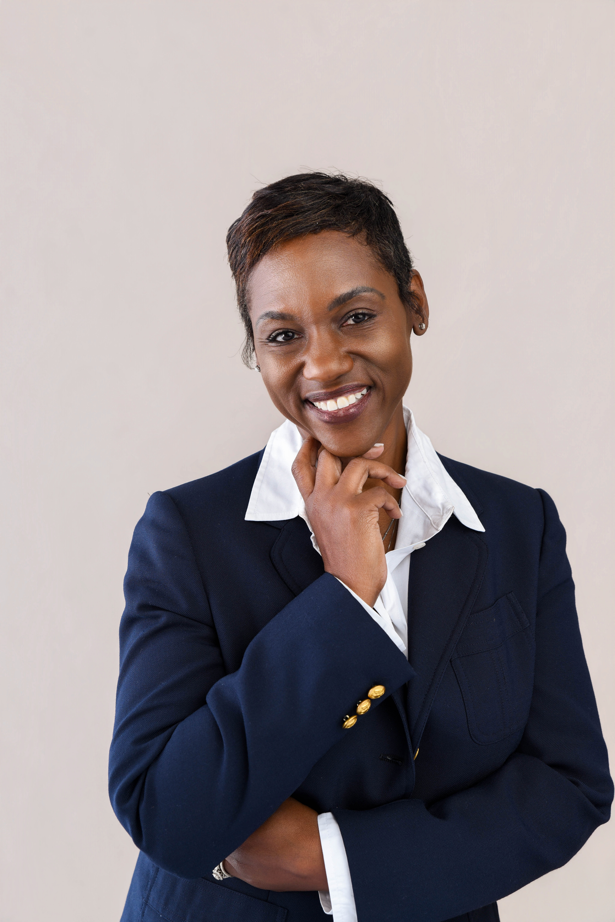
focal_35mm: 45
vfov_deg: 43.6
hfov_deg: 29.9
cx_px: 308
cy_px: 461
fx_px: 1152
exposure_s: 1/160
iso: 160
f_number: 5
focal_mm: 45
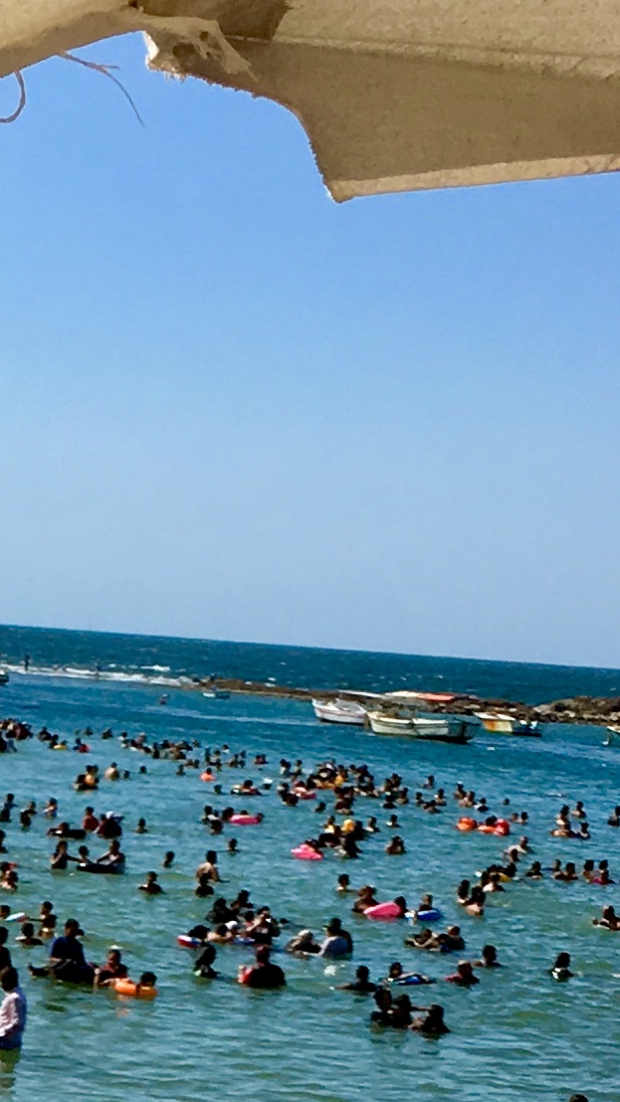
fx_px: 3362
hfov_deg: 10.1
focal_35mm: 115
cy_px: 1498
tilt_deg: -13.6
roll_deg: -3.1
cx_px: -388
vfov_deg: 17.3
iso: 25
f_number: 2.2
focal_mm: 4.15
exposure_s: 1/2653
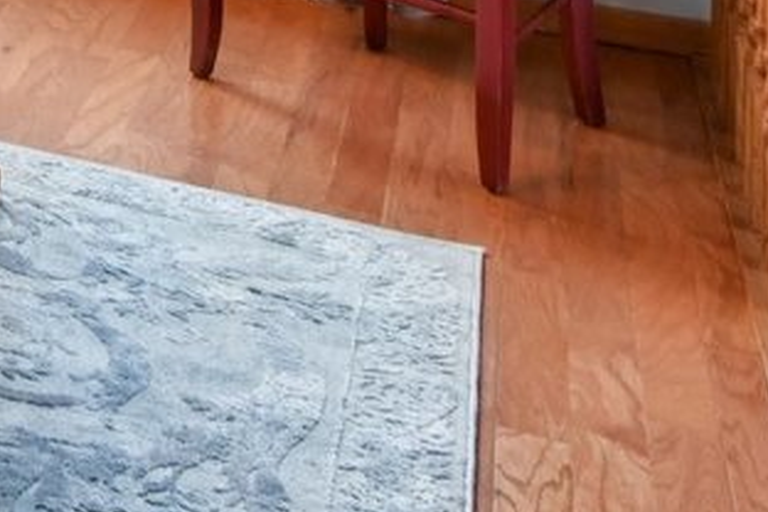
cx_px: -734
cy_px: -534
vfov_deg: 13.8
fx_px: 1771
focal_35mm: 83
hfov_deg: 17.8
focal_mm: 16
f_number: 13
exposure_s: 1/20
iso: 400
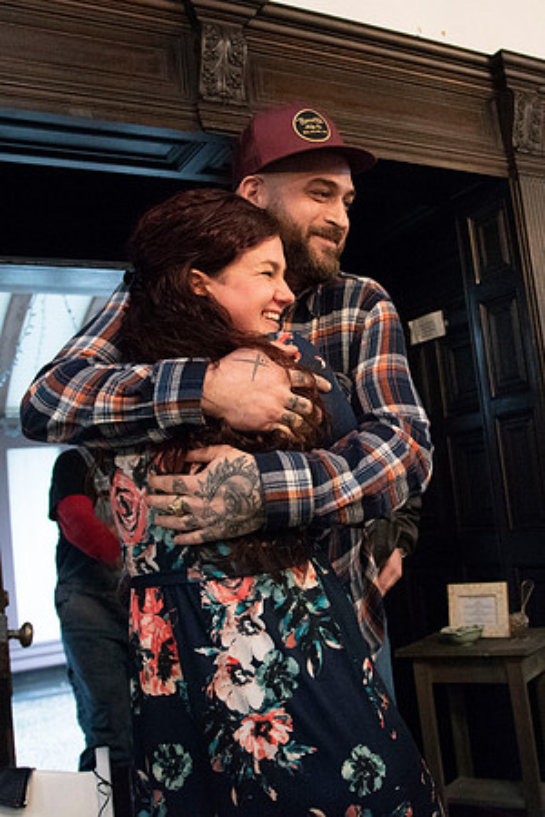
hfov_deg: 34.3
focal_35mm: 39
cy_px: 379
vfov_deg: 50.0
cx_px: 361
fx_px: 875
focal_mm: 24
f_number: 4
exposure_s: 1/200
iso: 3200
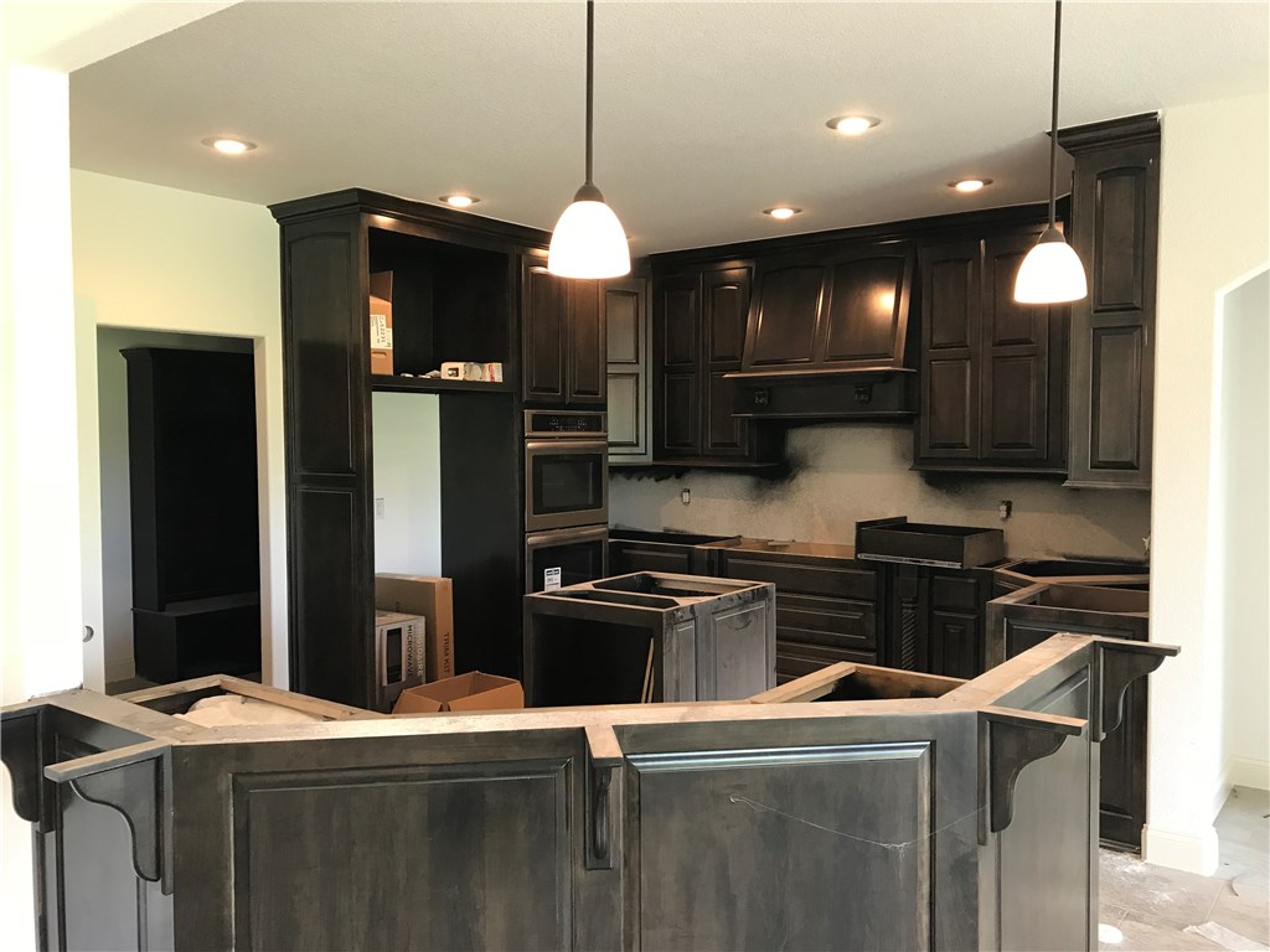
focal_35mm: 28
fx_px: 1027
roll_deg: -0.6
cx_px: 635
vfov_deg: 49.7
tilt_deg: -2.3
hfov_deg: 63.4
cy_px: 476
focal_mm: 3.99
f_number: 1.8
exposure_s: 1/20
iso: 40
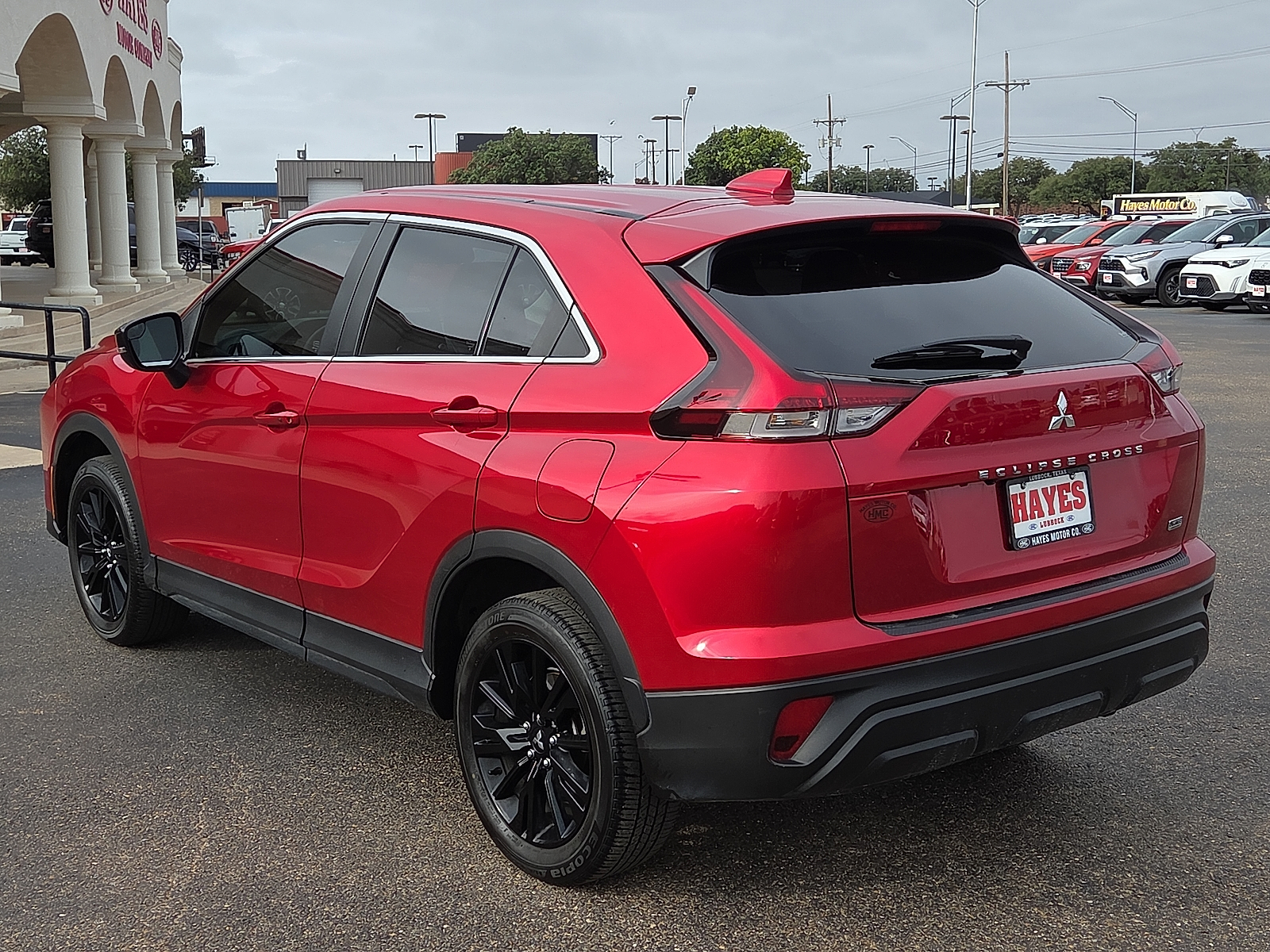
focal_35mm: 44
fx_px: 1614
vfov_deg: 32.9
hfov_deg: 42.9
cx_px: 635
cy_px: 476
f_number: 1.8
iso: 76
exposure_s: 1/2500
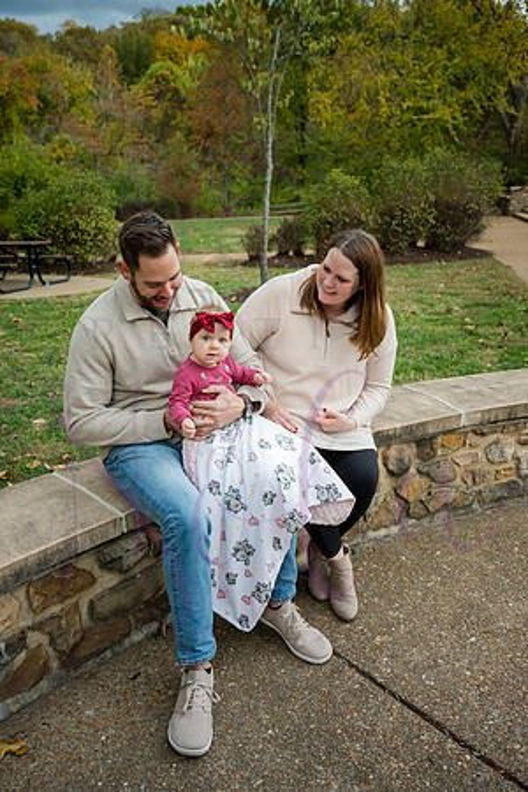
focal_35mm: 31
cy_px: 396
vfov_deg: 60.3
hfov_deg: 42.3
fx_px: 682
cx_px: 264
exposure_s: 1/500
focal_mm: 31
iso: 400
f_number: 4
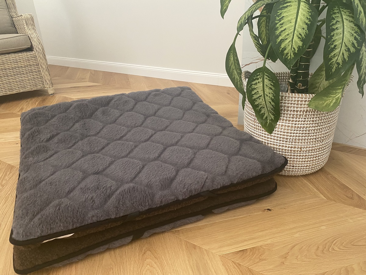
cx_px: 183
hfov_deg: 67.3
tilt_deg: -26.2
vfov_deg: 53.1
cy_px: 138
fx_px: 275
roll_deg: +1.2
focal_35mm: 26
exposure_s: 1/60
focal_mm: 4.25
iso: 250
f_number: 1.8
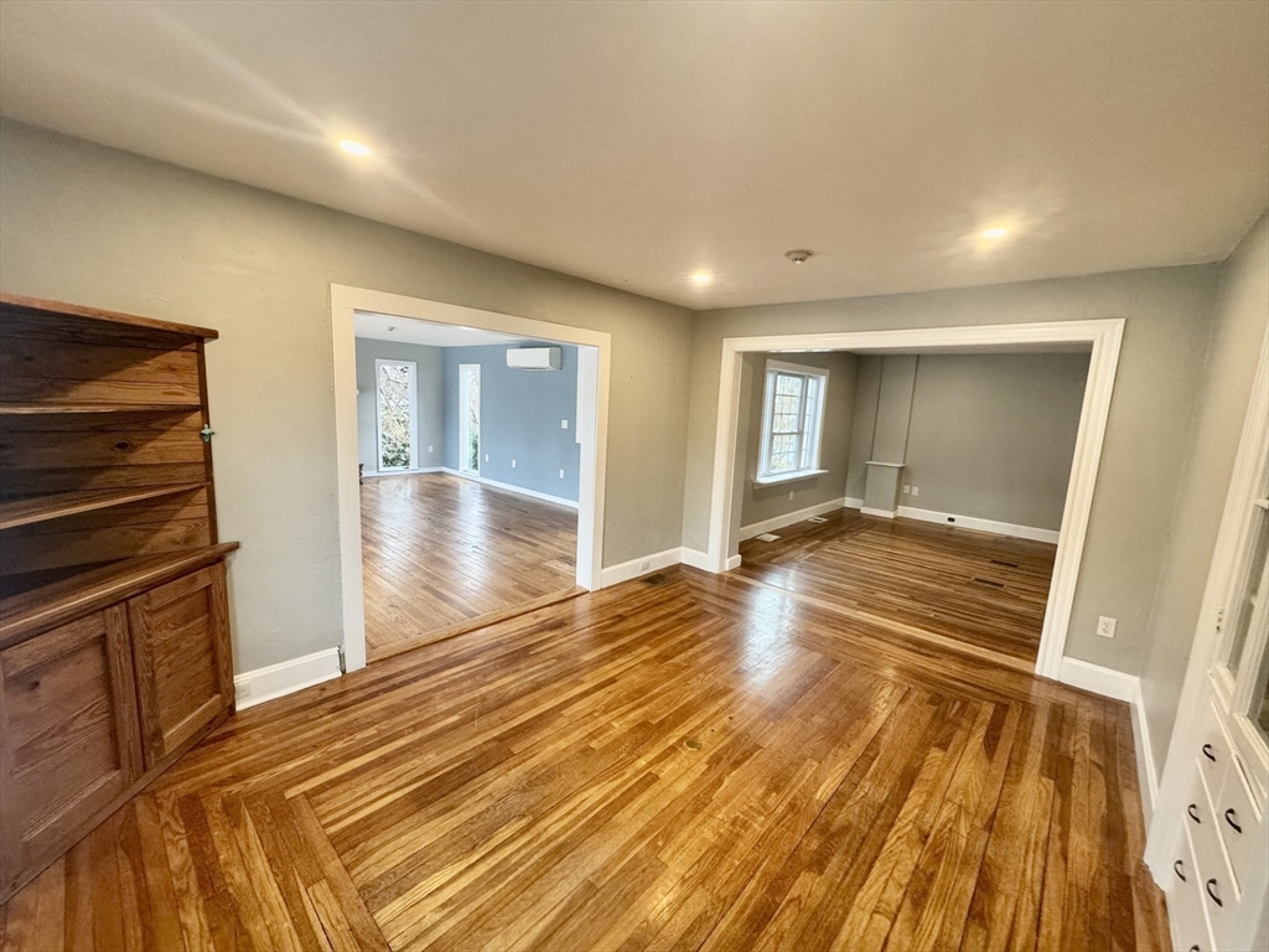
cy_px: 476
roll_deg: -2.8
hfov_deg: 102.1
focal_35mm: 14
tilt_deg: -9.3
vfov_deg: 85.7
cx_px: 634
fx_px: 513
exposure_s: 1/120
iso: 320
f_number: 2.2
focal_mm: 2.22
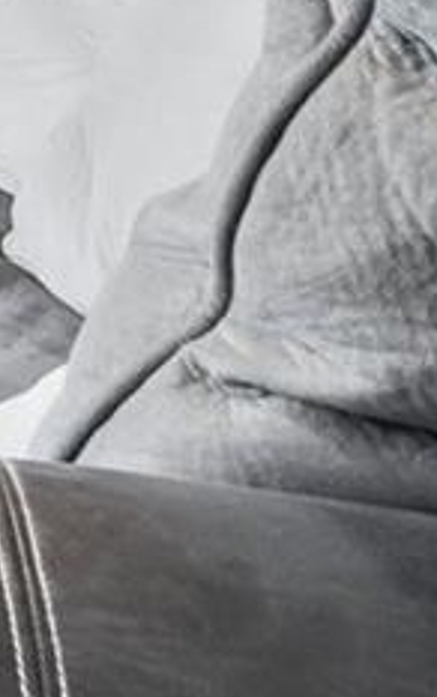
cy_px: -673
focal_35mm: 116
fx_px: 2197
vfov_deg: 14.9
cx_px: -1586
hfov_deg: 6.8
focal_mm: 11
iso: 500
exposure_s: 1/8
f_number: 8
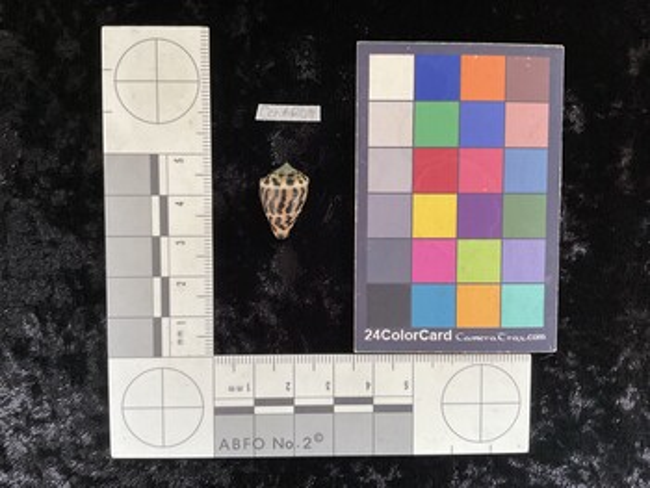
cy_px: 244
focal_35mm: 29
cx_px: 325
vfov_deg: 48.3
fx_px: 545
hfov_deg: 61.6
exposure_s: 1/60
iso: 125
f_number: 1.8
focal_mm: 3
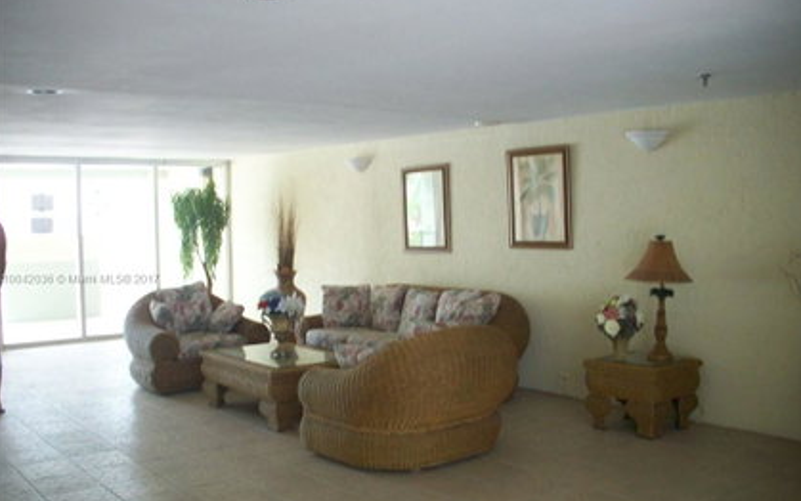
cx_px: 400
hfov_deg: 49.3
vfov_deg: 32.0
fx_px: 873
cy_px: 279
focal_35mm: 40
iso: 160
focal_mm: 6.2
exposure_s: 1/15.8
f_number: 2.8
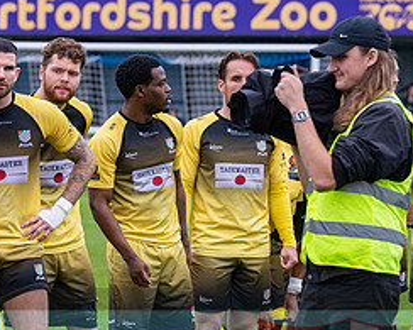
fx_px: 3873
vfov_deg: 4.9
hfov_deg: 6.1
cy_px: 231
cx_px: 24
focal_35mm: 317
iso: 640
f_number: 4.5
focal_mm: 120
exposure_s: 1/400
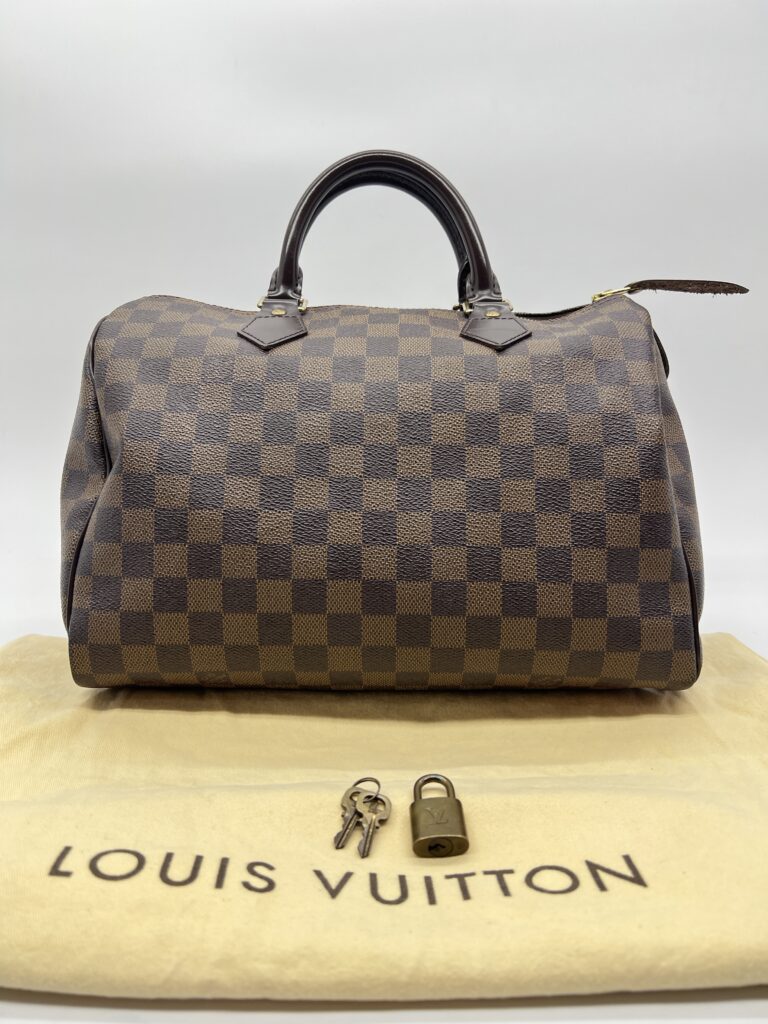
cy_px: 512
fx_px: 769
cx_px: 384
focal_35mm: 26
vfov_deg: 67.3
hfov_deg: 53.1
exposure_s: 1/150
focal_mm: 5.7
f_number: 1.5
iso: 32
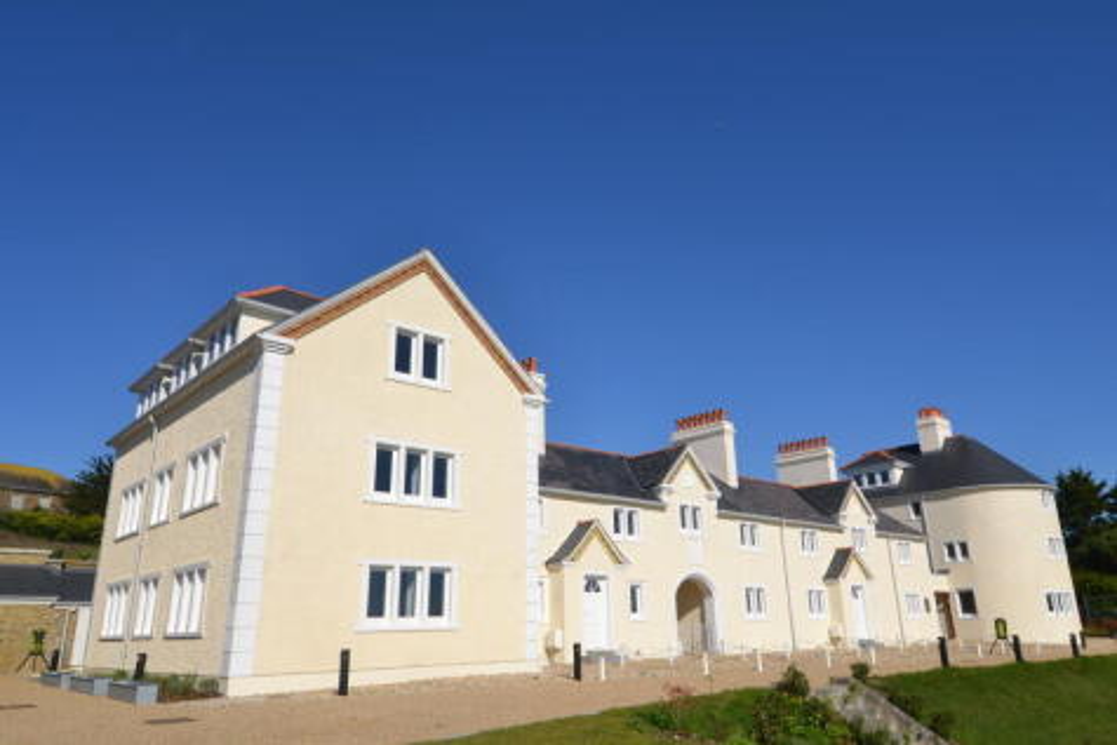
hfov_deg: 73.7
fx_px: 745
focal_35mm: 24
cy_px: 372
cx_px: 558
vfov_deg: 53.2
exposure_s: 1/200
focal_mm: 16
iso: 100
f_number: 13
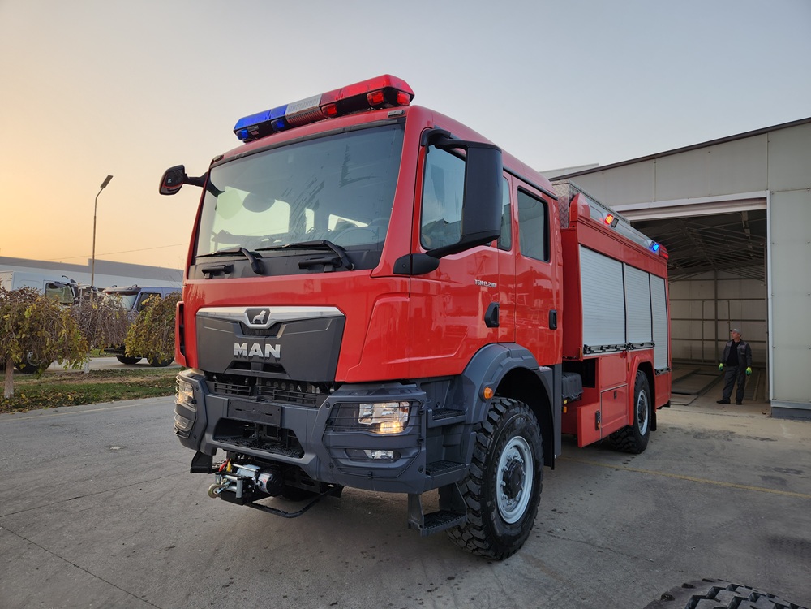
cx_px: 406
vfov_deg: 58.9
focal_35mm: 23
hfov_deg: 73.9
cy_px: 304
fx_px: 539
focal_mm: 5.4
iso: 20
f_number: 1.8
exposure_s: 1/189
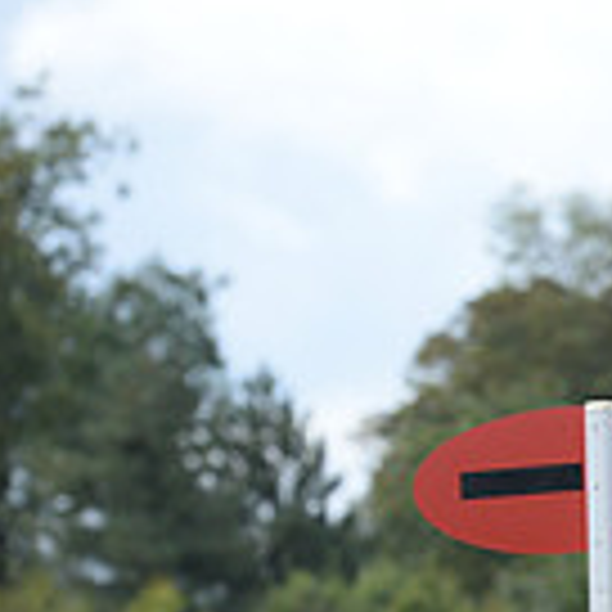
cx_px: 1292
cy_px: 774
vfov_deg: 1.9
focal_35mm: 944
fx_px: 18882
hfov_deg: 1.9
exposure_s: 1/1000
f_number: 8
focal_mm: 260
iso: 800
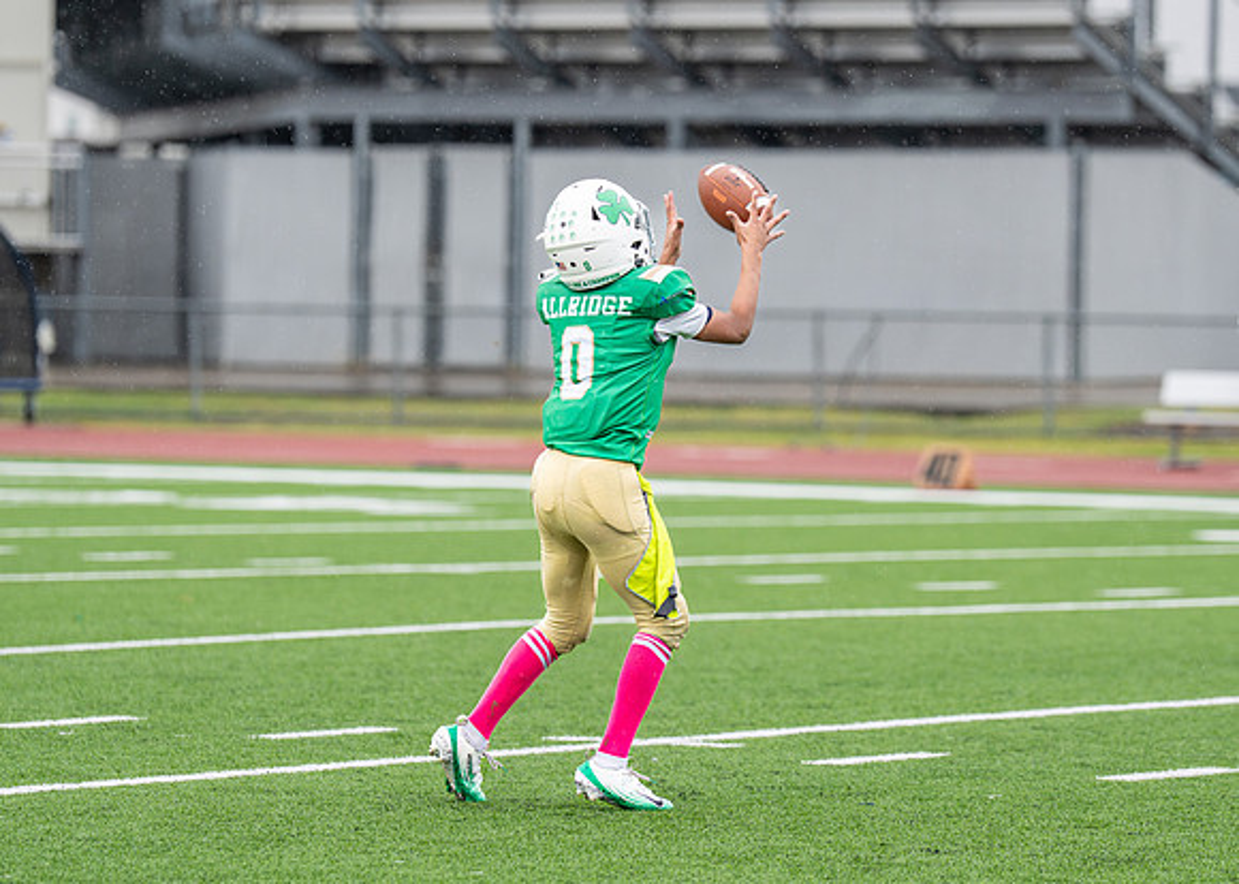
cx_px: 683
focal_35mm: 239
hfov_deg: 8.4
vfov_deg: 6.0
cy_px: 432
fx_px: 8404
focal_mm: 146
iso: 400
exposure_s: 1/1000
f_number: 2.8
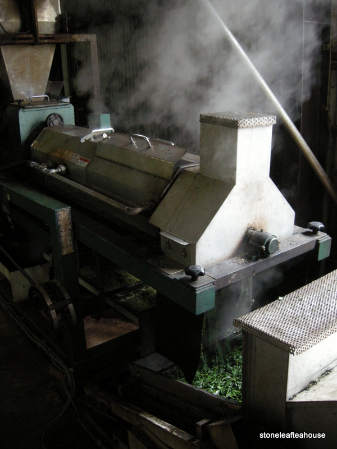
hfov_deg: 40.7
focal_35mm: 35
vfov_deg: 52.6
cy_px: 224
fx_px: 454
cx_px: 168
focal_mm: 7.5
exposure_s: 1/33.5
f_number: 2.7
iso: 400
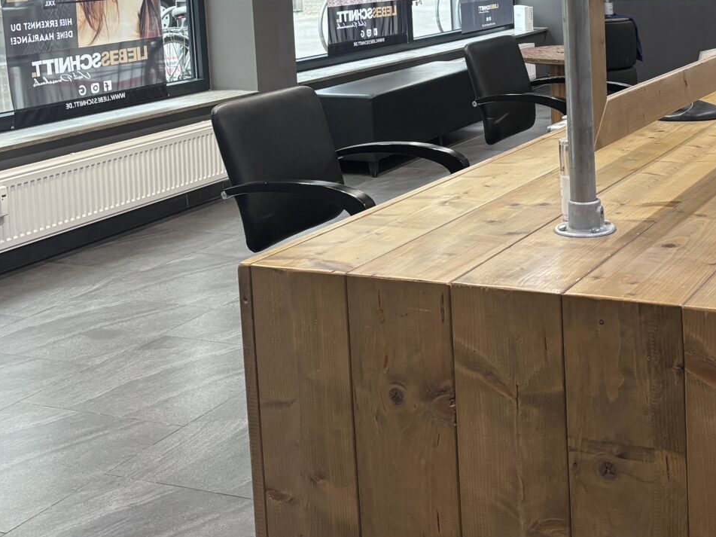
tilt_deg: -6.7
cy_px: 66
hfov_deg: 33.3
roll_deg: +1.6
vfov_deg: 25.4
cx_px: 576
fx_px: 1158
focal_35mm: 56
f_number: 1.6
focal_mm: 5.96
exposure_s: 1/100
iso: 125
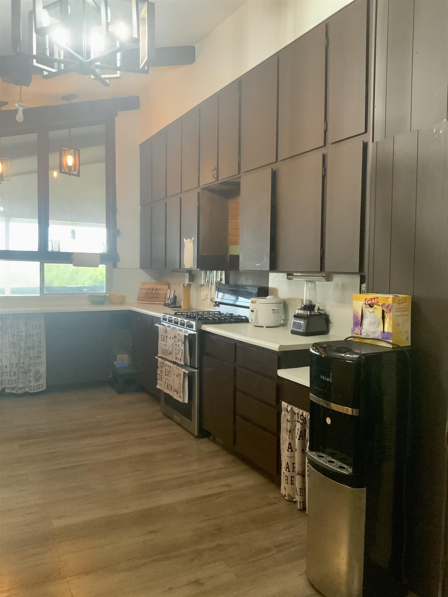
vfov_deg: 61.7
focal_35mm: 29
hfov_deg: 48.2
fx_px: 500
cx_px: 224
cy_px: 298
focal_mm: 3
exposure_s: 1/40
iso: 320
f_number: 1.8
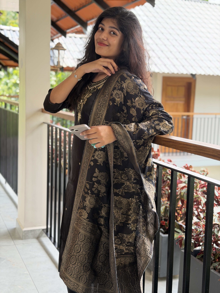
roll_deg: -3.4
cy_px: 146
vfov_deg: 39.7
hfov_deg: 30.3
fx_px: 407
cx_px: 110
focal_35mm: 48
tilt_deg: -7.9
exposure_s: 1/245
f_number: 1.78
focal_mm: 6.76
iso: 80
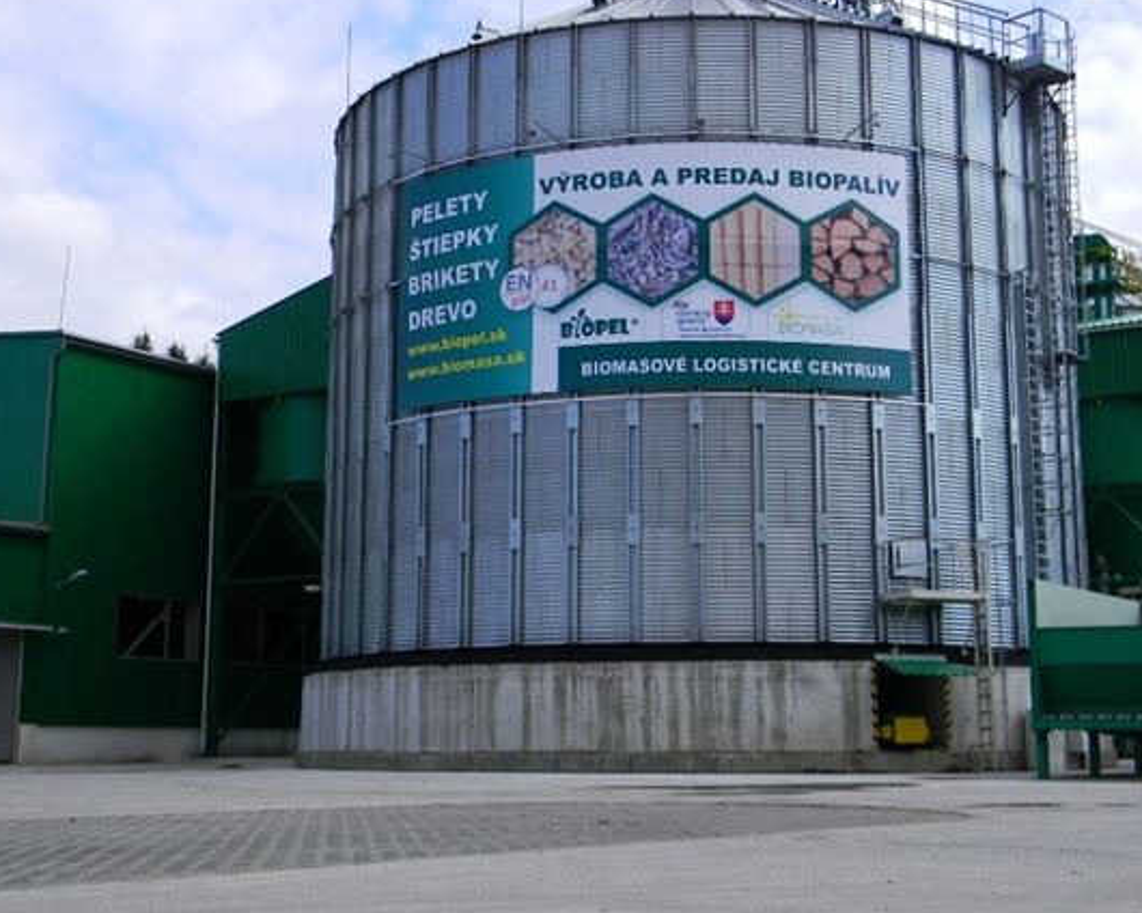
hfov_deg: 37.3
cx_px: 653
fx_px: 1690
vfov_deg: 30.2
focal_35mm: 50
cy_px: 401
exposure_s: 1/659
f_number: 3.8
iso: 80
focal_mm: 7.3
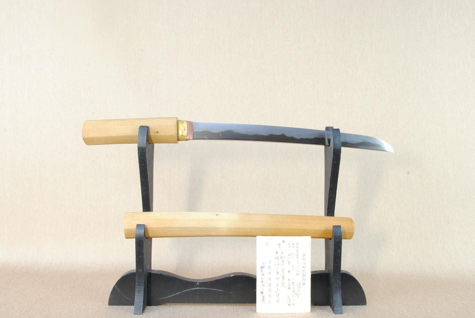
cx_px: 238
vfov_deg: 40.1
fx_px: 436
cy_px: 159
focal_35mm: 33
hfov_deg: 57.2
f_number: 11
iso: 400
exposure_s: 1/2
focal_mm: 22
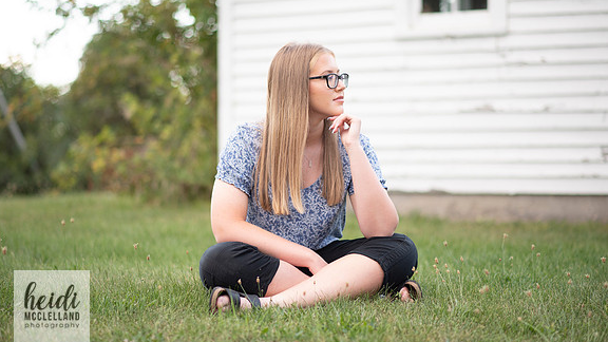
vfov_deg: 12.9
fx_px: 1515
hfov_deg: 22.7
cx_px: 296
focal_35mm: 94
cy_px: 156
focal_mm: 85
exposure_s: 1/400
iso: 125
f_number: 1.8
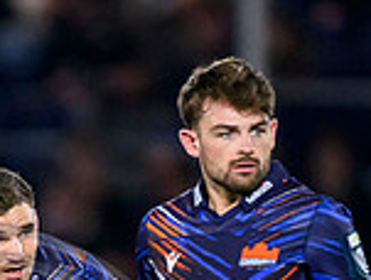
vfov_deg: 0.6
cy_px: 666
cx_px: -125
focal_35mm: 2367
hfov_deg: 0.8
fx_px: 25429
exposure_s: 1/1600
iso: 6400
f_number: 3.2
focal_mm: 400
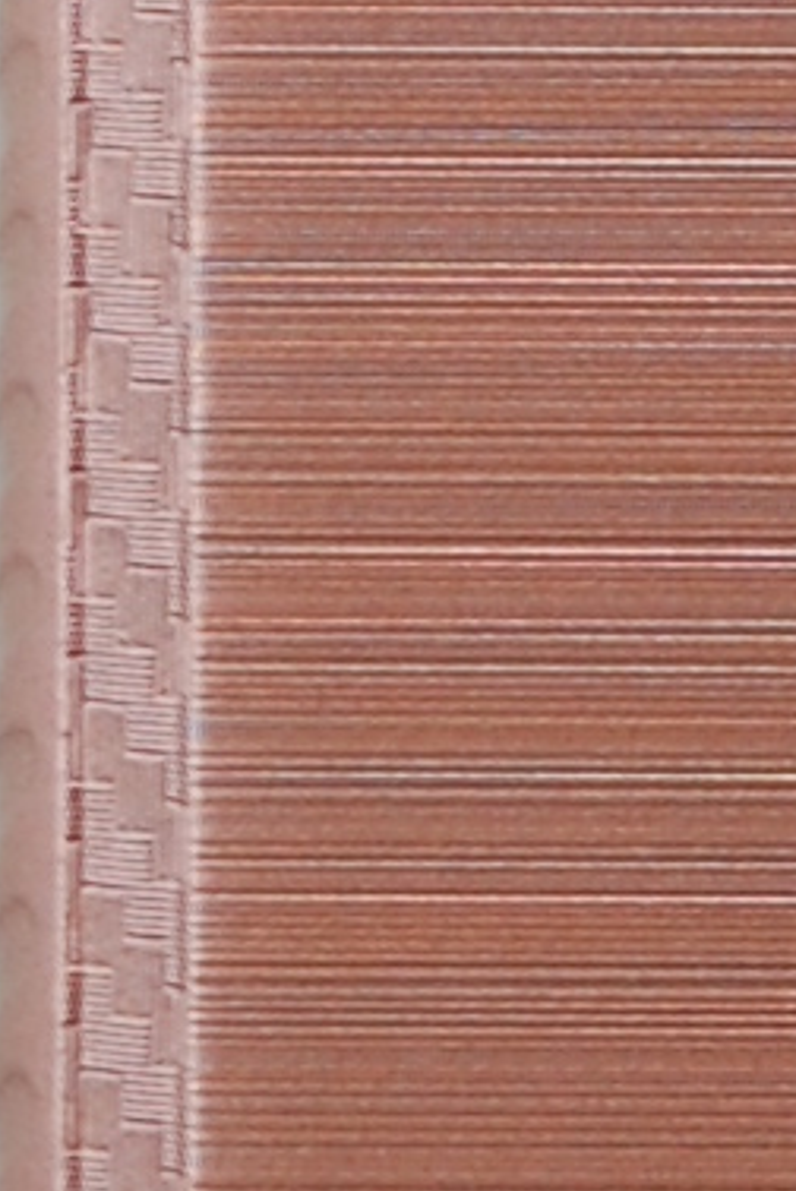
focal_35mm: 430
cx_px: 1889
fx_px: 14234
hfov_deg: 3.2
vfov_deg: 4.7
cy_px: -1109
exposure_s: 1/40
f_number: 5.3
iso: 400
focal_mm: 36
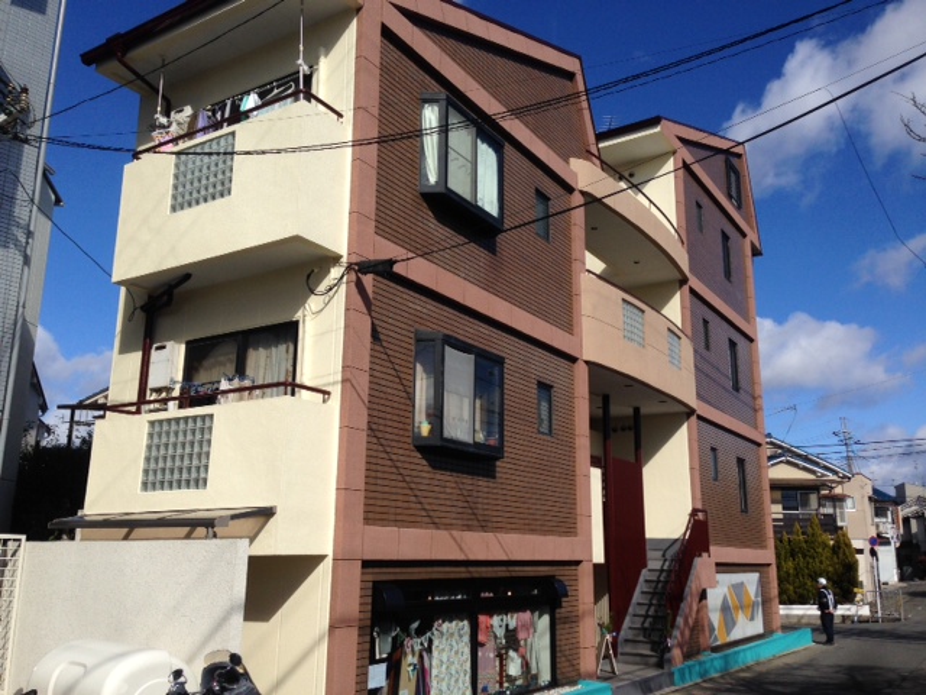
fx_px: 883
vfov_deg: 42.9
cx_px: 463
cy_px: 348
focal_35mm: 33
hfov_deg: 55.4
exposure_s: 1/2857
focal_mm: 4.12
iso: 50
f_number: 2.4
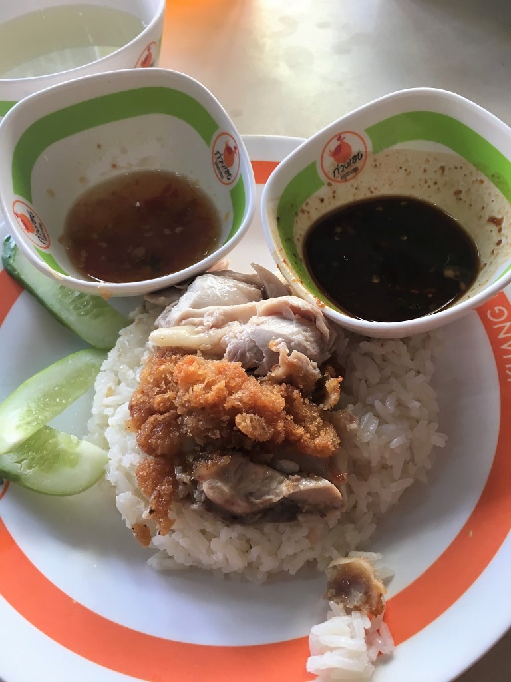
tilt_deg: -54.9
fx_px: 571
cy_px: 341
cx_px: 256
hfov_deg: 48.2
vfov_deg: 61.7
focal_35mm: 29
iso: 25
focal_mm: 4.15
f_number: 2.2
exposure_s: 1/33
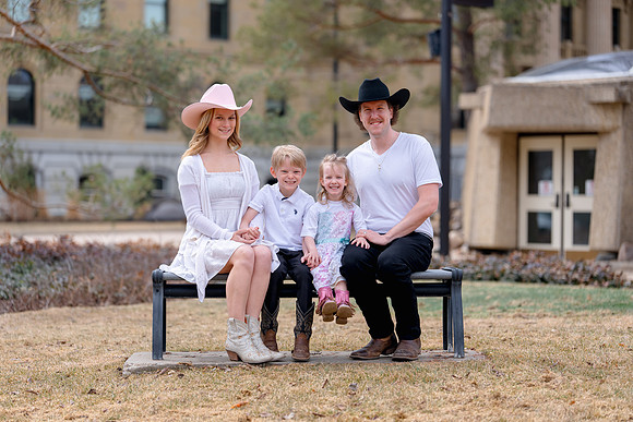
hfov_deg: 23.1
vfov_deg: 15.5
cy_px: 211
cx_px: 316
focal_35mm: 88
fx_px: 1548
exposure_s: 1/2500
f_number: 2
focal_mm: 88
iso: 100
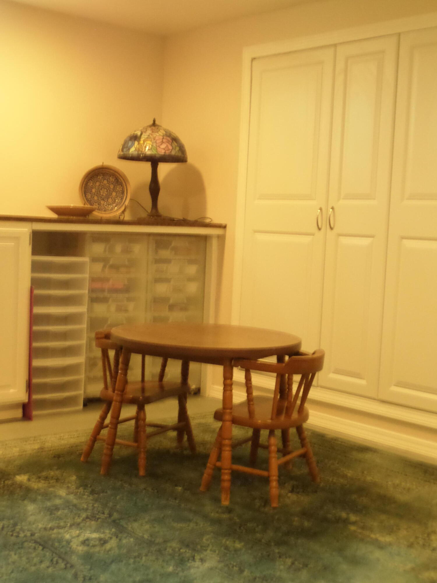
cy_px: 292
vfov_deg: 36.2
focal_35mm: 53
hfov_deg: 27.5
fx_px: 892
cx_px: 218
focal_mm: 8.7
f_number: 3.8
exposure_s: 1/15
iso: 400
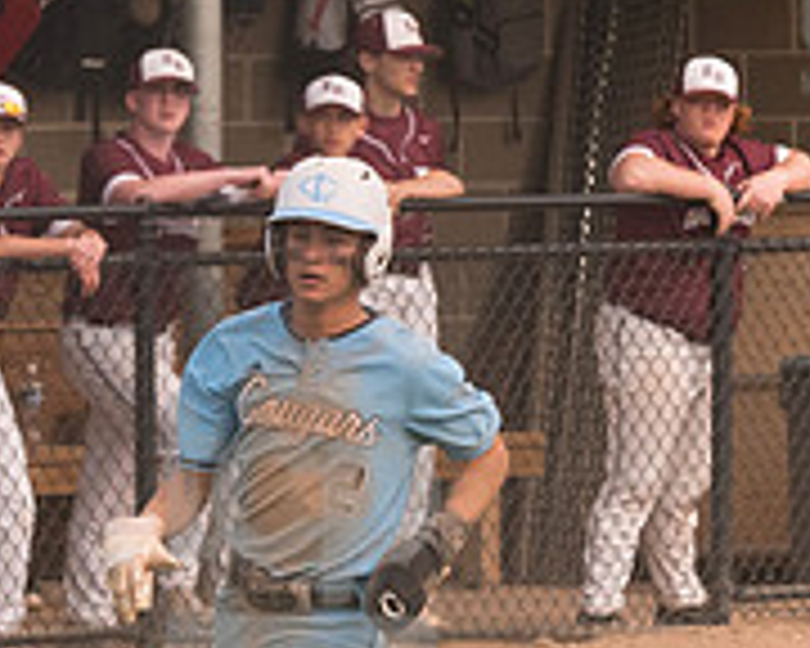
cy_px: 558
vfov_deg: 2.5
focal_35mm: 609
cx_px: 302
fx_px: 14599
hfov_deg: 3.2
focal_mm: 135
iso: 1000
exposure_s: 1/2000
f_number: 5.6
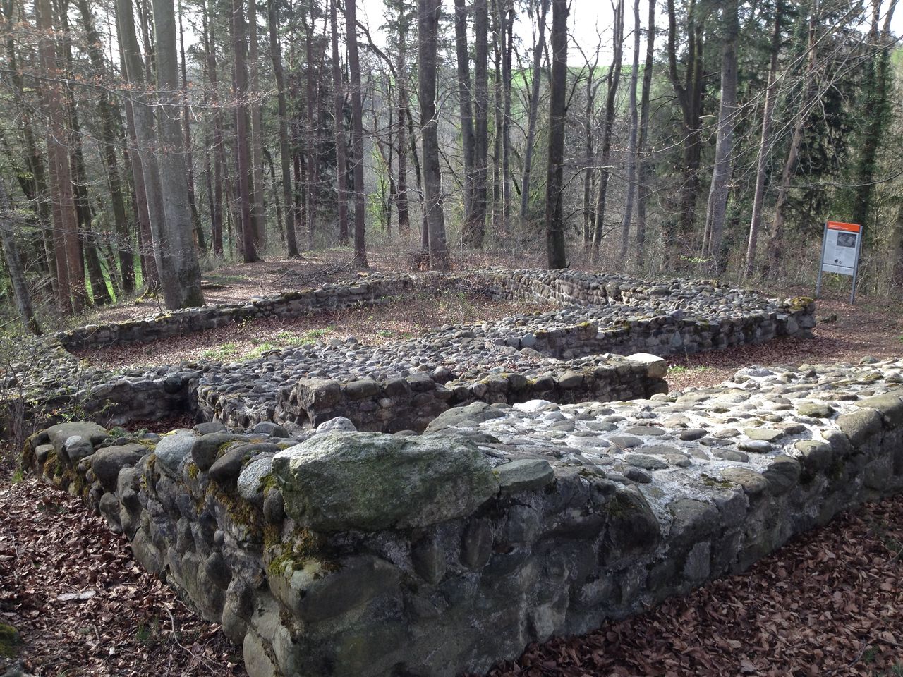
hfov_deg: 52.6
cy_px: 338
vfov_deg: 40.7
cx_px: 452
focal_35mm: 35
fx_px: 913
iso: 50
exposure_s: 1/144
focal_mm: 4.28
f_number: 2.4
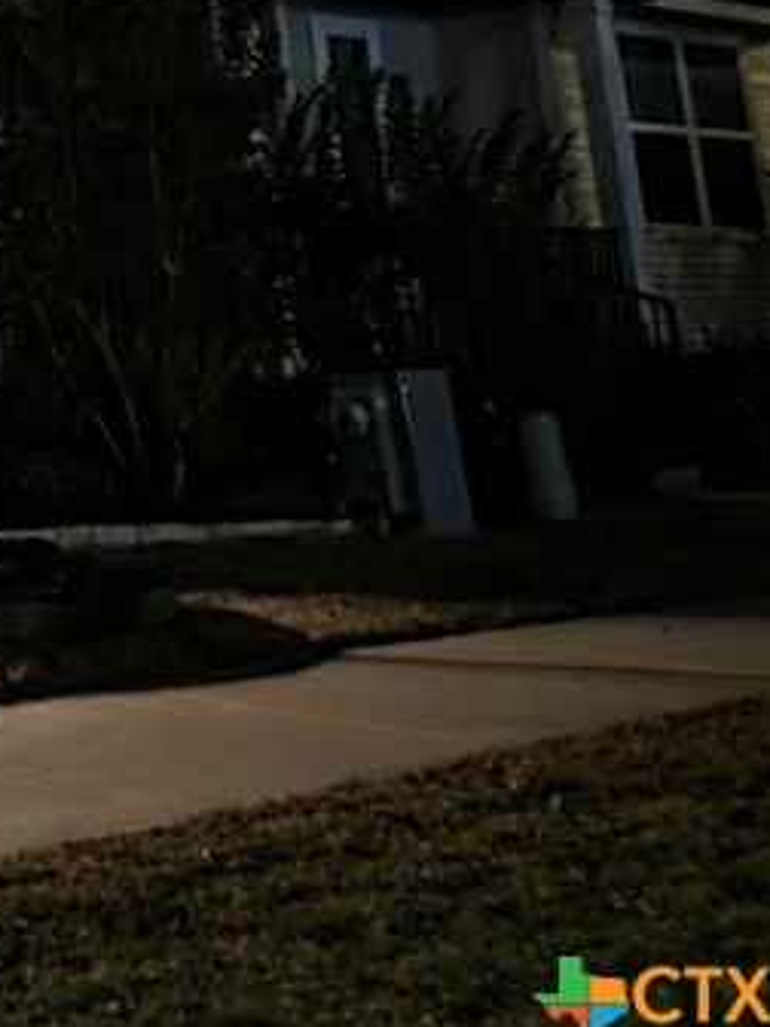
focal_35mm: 70
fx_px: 2076
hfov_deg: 17.4
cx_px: -584
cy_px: -67
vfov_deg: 25.9
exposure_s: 1/17.2
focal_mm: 6.3
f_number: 1.7
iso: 2500
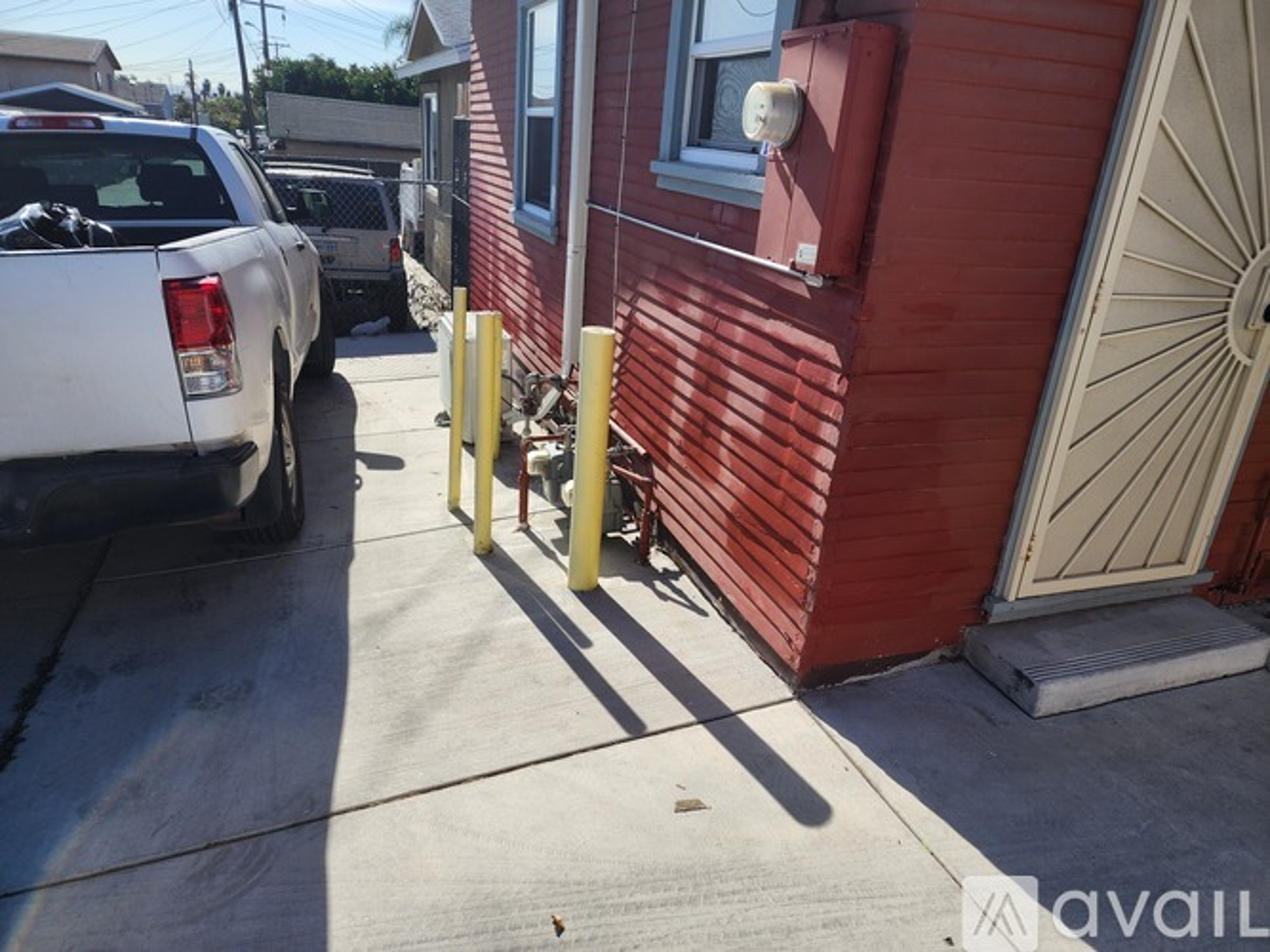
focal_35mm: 23
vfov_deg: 58.9
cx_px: 635
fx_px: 844
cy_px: 476
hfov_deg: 73.9
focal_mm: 6.4
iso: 12
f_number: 1.8
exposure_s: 1/978
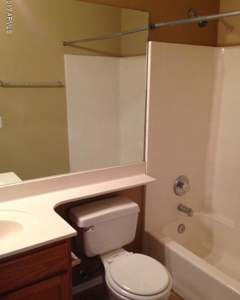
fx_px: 311
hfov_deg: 42.2
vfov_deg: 51.5
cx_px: 121
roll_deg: -1.0
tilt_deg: -15.9
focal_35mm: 35
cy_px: 156
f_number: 2.4
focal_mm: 4.12
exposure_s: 1/20
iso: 100
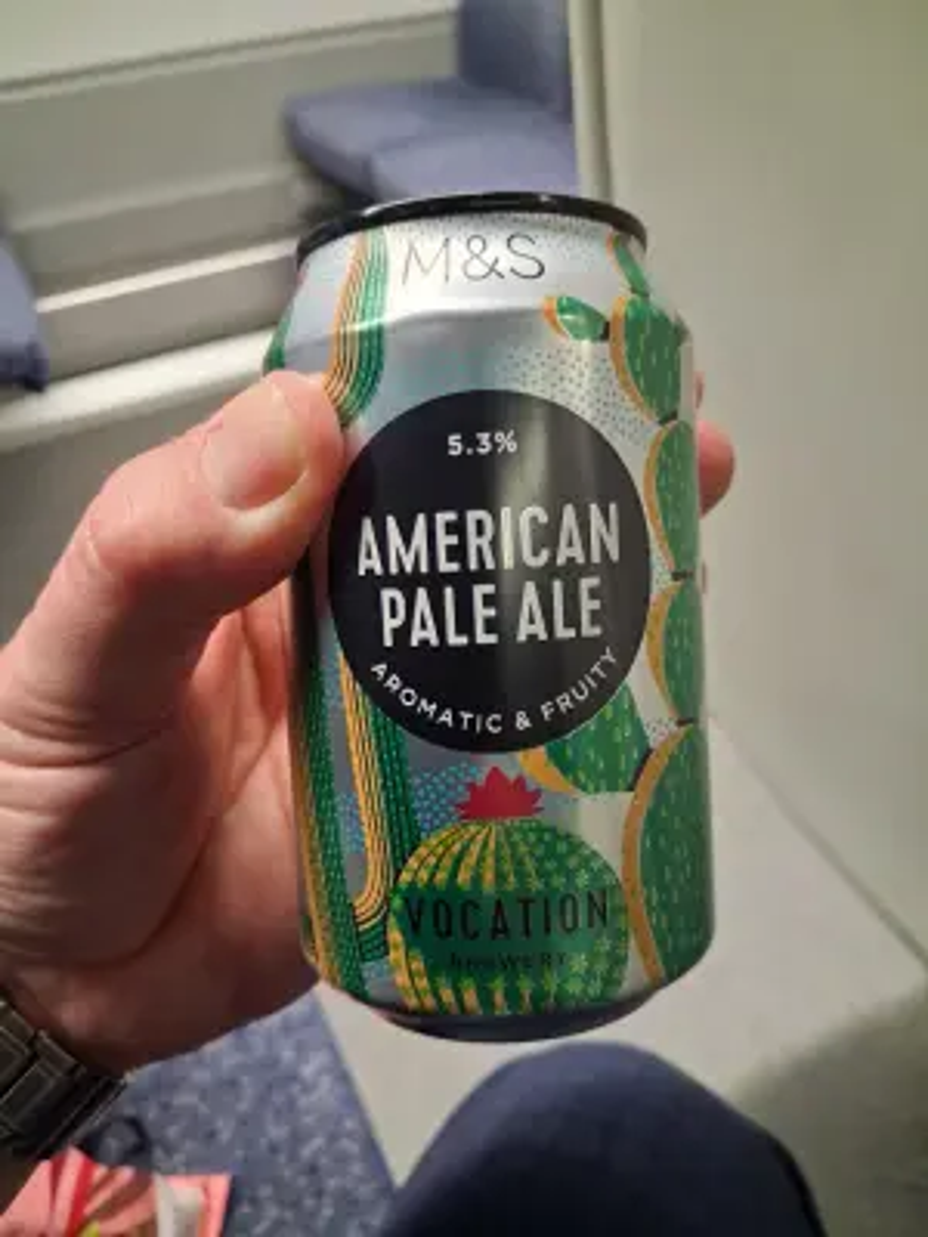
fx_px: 965
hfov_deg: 51.4
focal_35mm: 27
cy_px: 618
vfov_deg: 65.3
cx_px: 464
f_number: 1.8
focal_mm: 4
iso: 640
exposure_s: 1/50
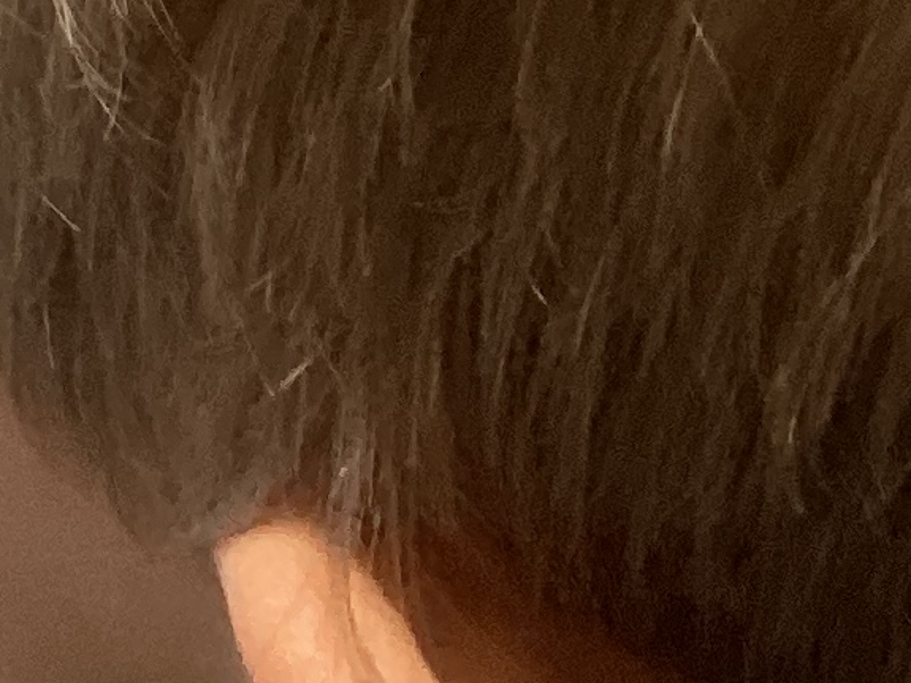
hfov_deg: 10.6
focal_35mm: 176
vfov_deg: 8.4
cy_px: 128
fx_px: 4631
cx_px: -734
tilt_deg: -48.0
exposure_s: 1/50
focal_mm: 3.3
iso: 125
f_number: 2.4
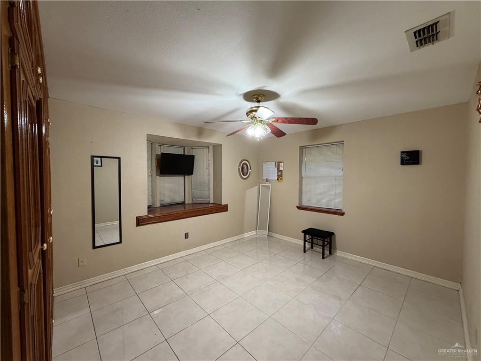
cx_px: 240
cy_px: 180
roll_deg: +0.4
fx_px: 195
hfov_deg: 102.1
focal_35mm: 14
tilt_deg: -2.3
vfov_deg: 85.7
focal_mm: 2.22
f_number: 2.2
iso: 320
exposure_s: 1/60
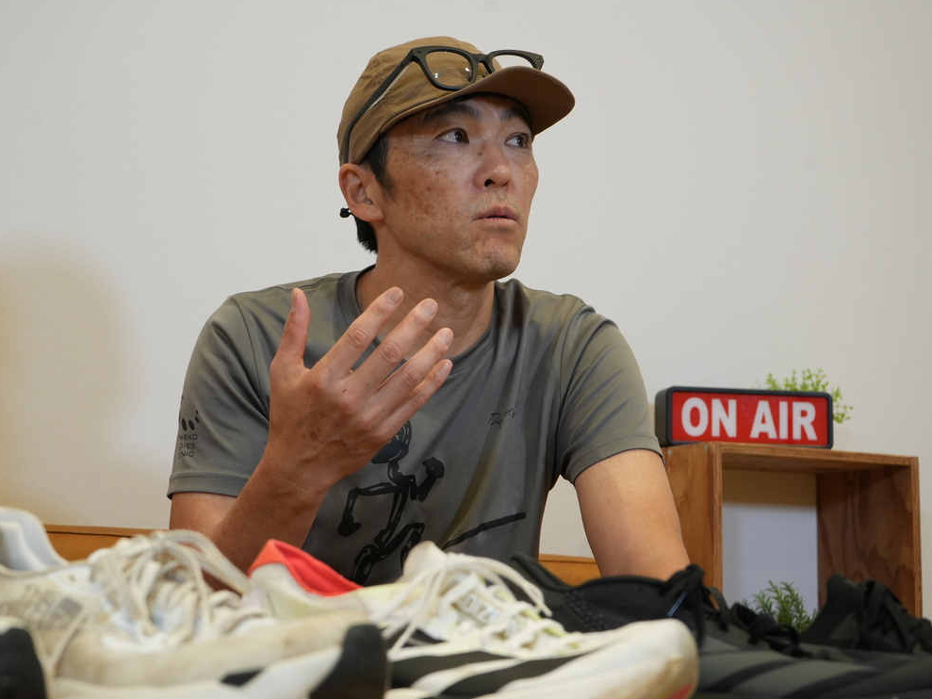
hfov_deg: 34.3
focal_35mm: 56
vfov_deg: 26.1
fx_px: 1508
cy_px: 351
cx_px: 417
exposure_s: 1/100
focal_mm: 48
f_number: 6.3
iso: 1250
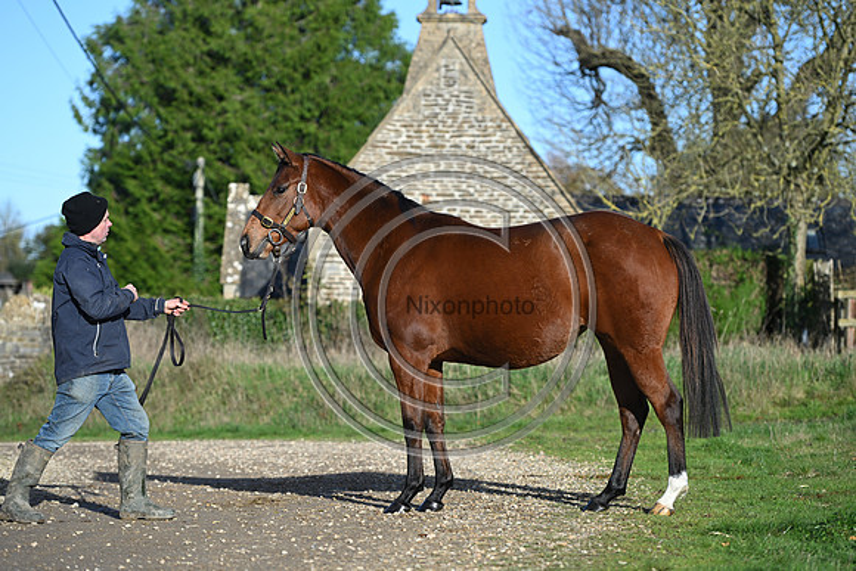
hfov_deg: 17.6
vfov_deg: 11.8
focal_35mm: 116
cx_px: 428
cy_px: 286
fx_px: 2759
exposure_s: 1/1250
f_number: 3.5
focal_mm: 116
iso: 140
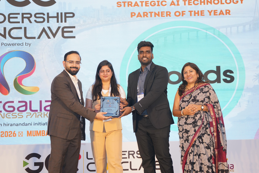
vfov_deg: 24.5
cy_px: 91
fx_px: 397
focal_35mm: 55
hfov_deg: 36.1
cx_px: 129
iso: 500
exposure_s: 1/250
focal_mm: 47.2
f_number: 2.8
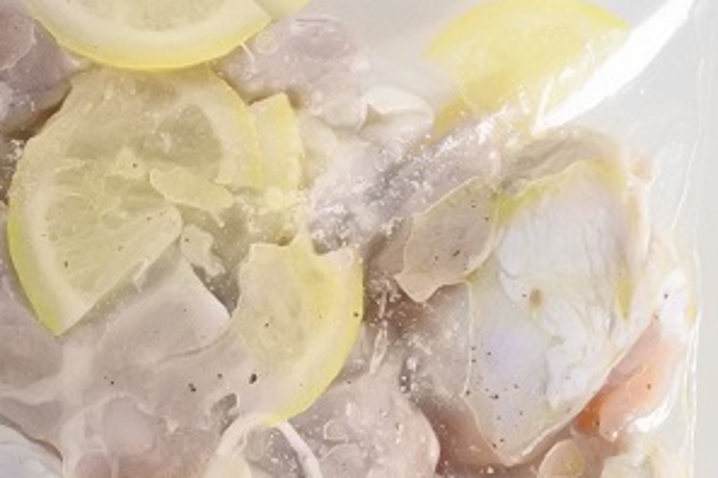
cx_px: 179
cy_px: 199
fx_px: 1775
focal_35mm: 89
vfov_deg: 15.4
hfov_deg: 22.7
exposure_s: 1/30
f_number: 4.5
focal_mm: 12.3
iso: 4500
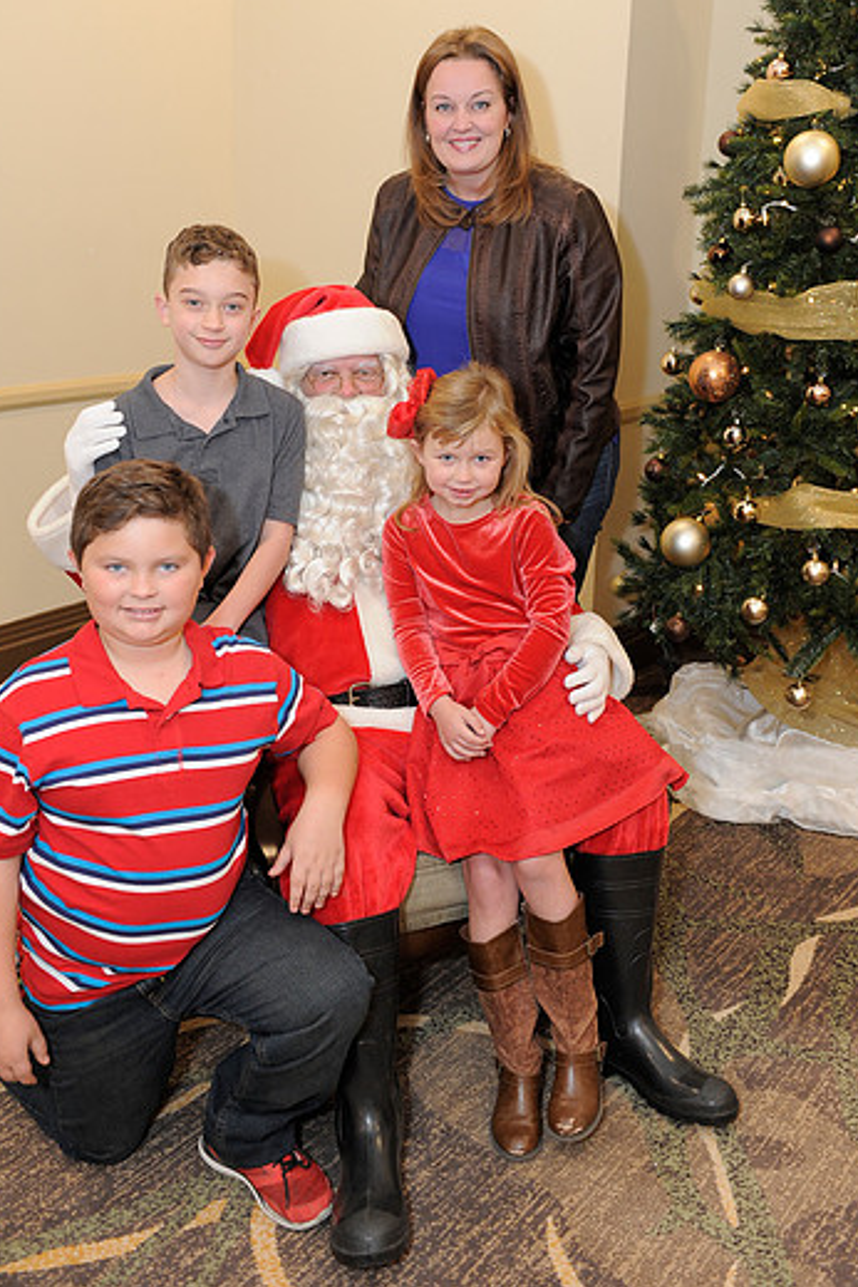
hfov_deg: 35.1
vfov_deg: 50.6
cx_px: 441
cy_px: 570
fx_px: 1358
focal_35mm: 38
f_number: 4
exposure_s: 1/100
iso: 1600
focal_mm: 34
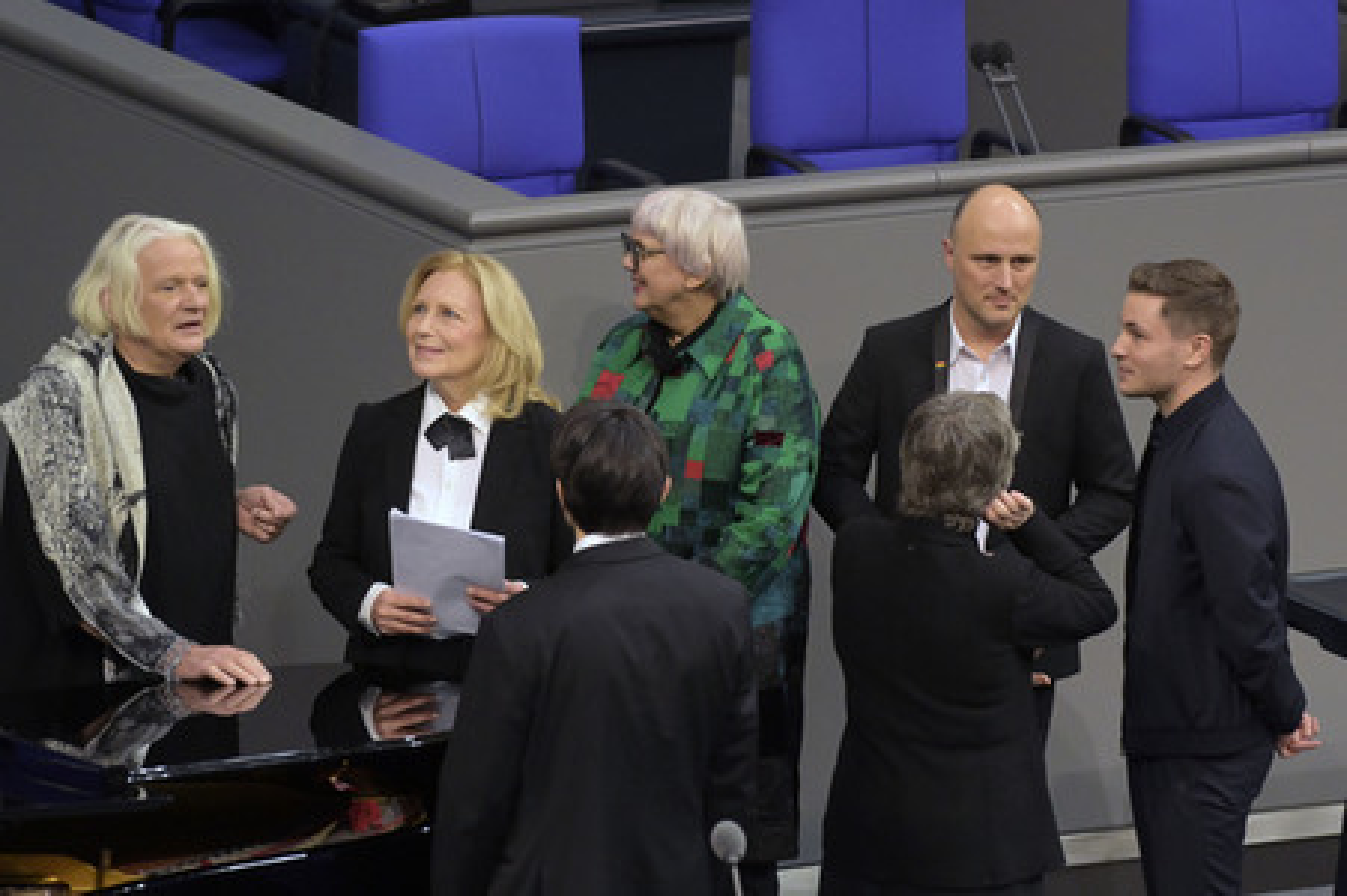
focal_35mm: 200
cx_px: 674
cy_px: 448
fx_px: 7478
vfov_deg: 6.9
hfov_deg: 10.3
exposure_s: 1/320
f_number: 5.6
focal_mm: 200
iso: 10000
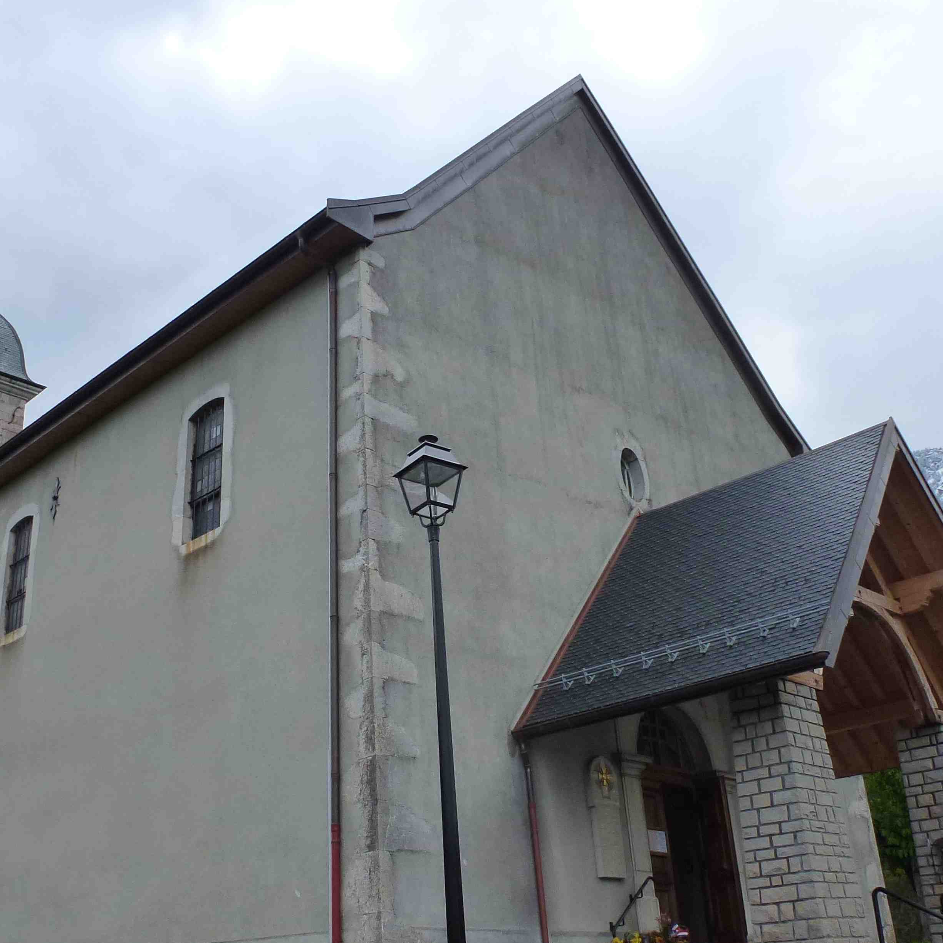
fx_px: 1202
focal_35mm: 39
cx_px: 382
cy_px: 506
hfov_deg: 42.6
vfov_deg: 42.8
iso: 160
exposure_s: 1/640
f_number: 4
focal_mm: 4.3
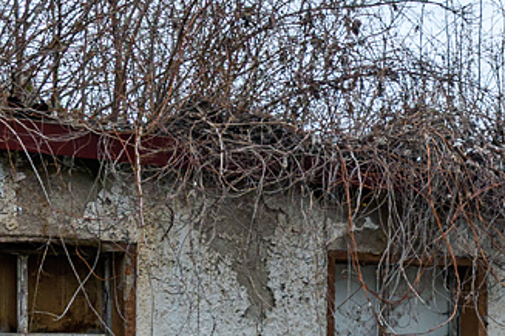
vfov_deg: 11.0
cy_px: 478
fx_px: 1697
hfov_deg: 16.5
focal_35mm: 121
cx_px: 544
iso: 200
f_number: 6.3
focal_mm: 22
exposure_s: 1/250
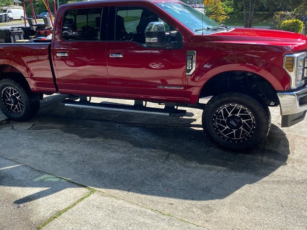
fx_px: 284
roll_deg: -1.4
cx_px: 146
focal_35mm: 32
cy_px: 114
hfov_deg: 56.8
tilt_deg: -18.5
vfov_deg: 44.2
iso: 32
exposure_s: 1/927
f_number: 1.8
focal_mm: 4.25
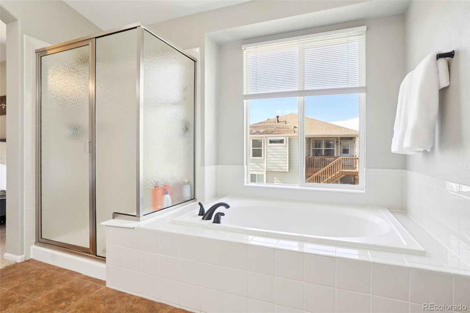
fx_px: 235
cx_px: 235
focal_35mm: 18
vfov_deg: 67.4
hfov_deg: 90.0
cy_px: 156
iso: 160
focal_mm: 12
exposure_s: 1/30
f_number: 8
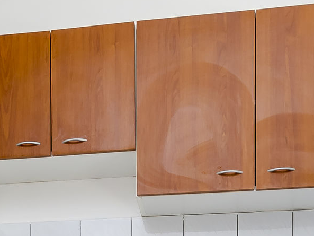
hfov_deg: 28.1
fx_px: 617
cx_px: 74
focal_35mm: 68
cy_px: 386
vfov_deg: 18.3
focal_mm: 10
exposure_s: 1/100
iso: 250
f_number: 8
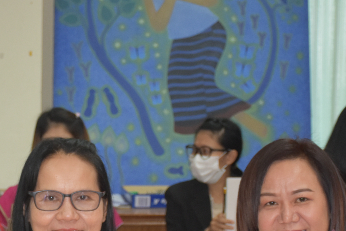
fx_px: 1336
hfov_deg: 14.7
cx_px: 77
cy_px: 214
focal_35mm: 139
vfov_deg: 9.8
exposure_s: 1/100
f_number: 5
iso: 800
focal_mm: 40
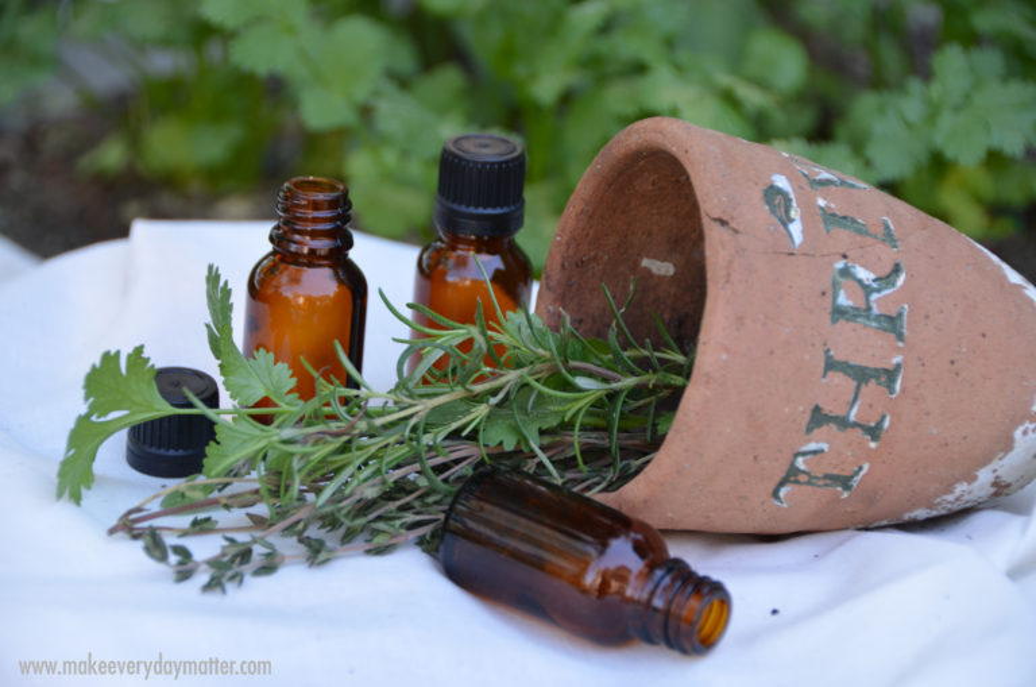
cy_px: 344
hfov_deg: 14.4
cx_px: 518
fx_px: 4093
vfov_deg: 9.6
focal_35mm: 142
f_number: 5.3
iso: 140
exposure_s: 1/30
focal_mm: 95
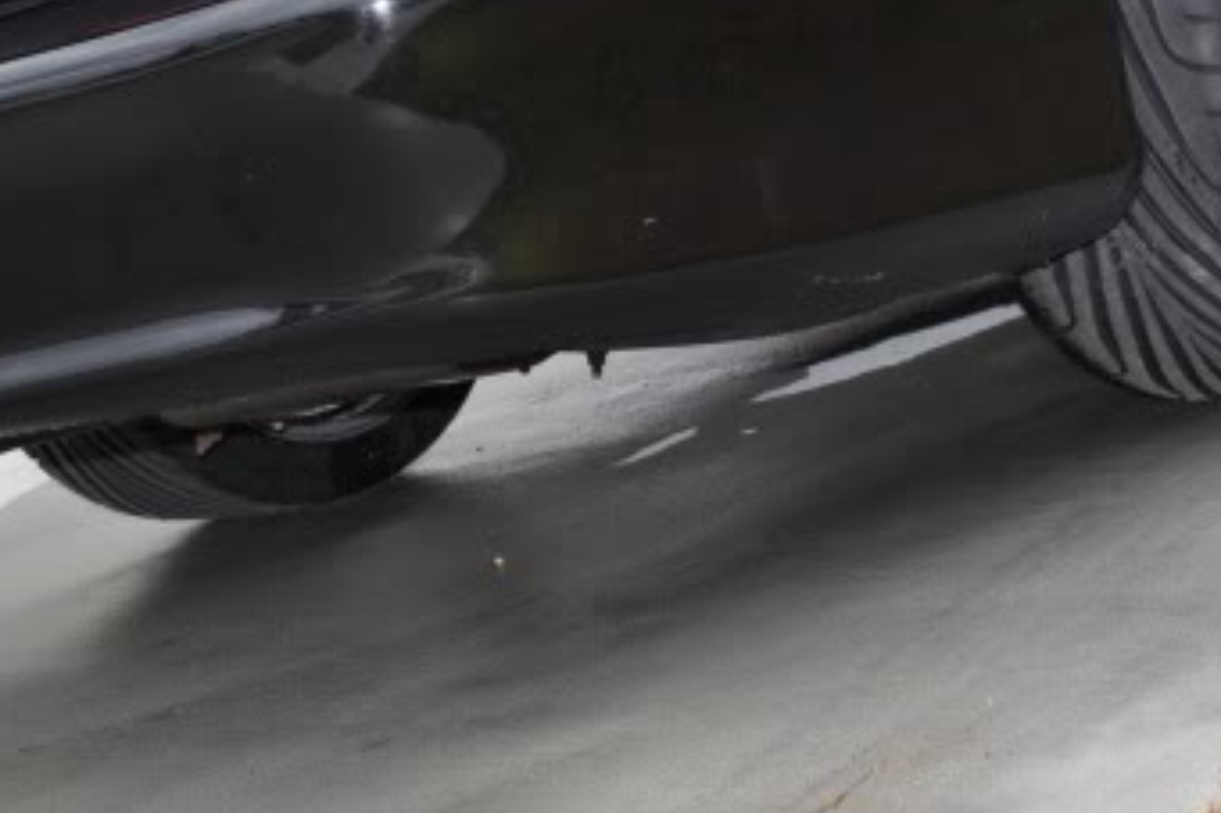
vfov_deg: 16.1
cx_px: 935
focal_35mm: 81
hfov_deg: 24.8
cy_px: -172
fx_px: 2746
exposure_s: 1/200
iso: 200
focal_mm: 18
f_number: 5.6
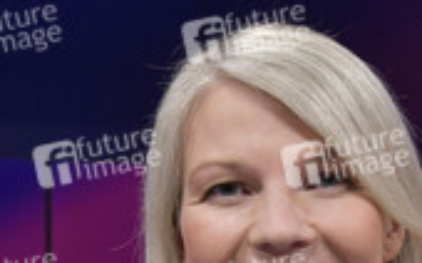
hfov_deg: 16.0
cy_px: 345
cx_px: 279
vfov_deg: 9.9
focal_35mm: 130
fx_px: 1494
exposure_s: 1/200
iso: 2500
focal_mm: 48
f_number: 6.3
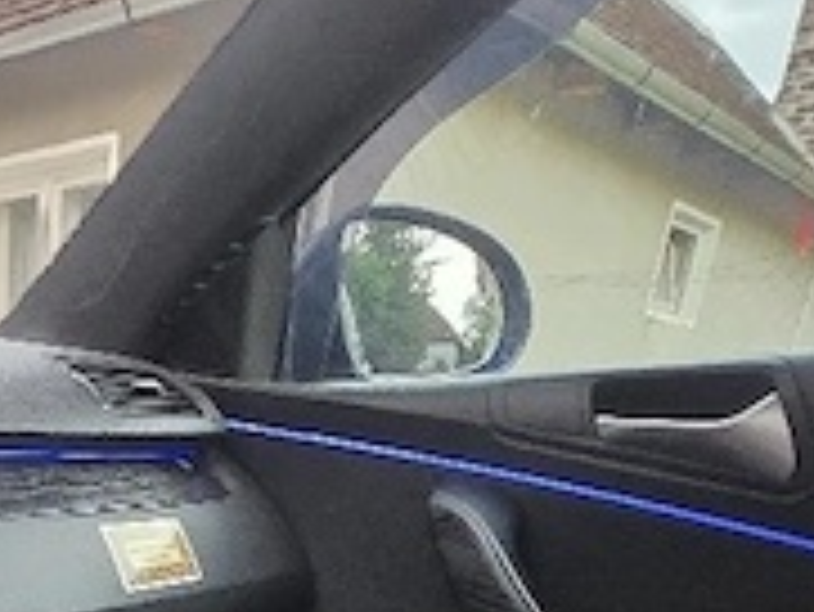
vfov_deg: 26.9
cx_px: -45
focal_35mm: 43
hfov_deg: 37.8
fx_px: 1012
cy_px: 846
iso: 1000
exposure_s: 1/50.3
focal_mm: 1.7
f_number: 2.2
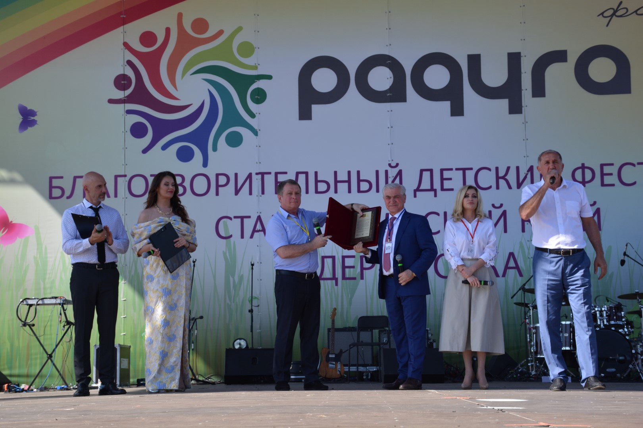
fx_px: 1125
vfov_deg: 21.6
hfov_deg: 31.9
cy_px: 214
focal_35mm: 63
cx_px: 322
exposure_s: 1/250
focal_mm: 42
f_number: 8
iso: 200
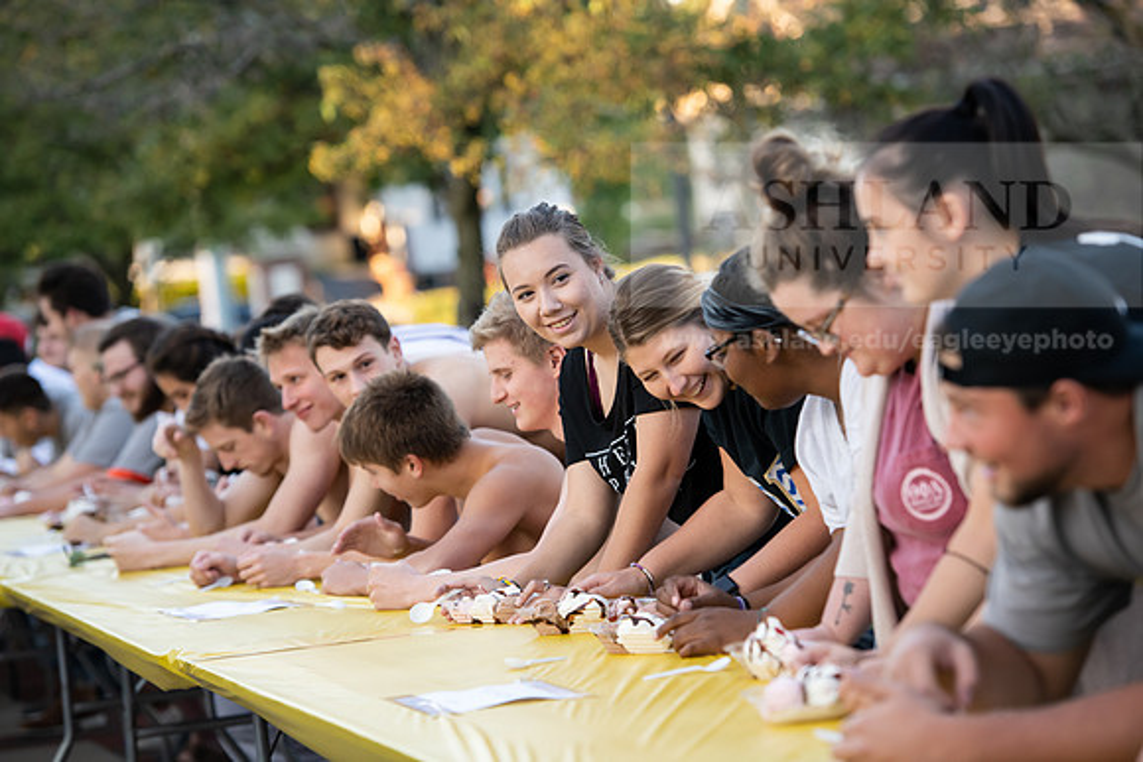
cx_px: 572
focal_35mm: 135
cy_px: 381
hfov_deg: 15.2
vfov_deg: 10.2
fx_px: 4287
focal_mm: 135
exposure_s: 1/400
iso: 800
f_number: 4
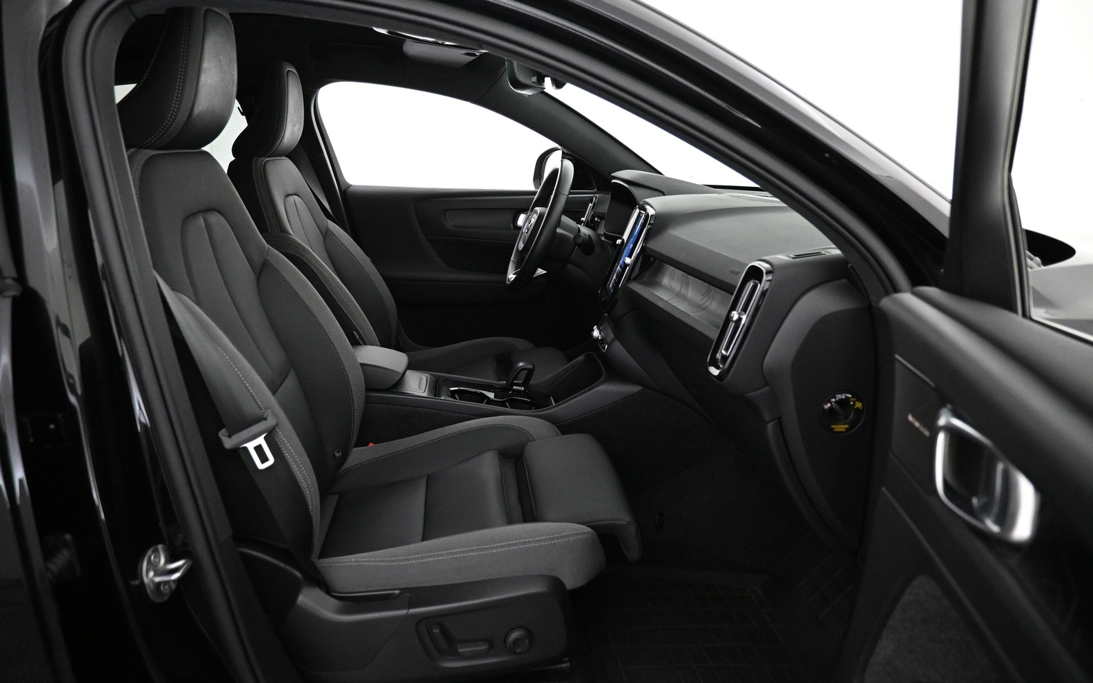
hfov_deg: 72.5
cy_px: 333
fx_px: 745
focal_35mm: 25
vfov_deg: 49.3
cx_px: 536
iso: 3600
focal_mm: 16
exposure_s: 1/60
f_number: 3.5
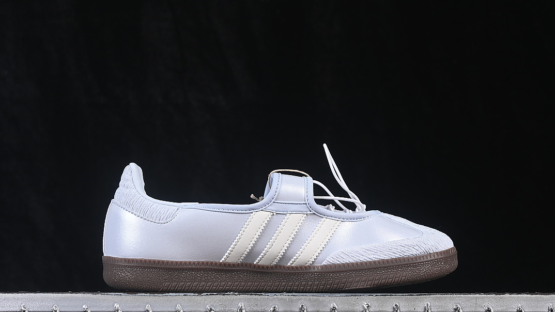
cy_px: 178
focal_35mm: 79
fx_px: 1163
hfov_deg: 26.9
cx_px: 277
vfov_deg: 15.3
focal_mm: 50
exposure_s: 1/80
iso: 160
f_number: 8
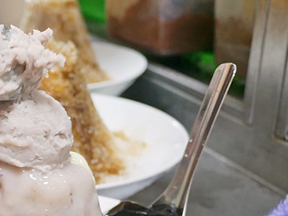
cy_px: 207
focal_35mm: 77
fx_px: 641
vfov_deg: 18.7
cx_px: -16
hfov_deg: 24.0
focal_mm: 14
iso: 400
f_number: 2.5
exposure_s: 1/60
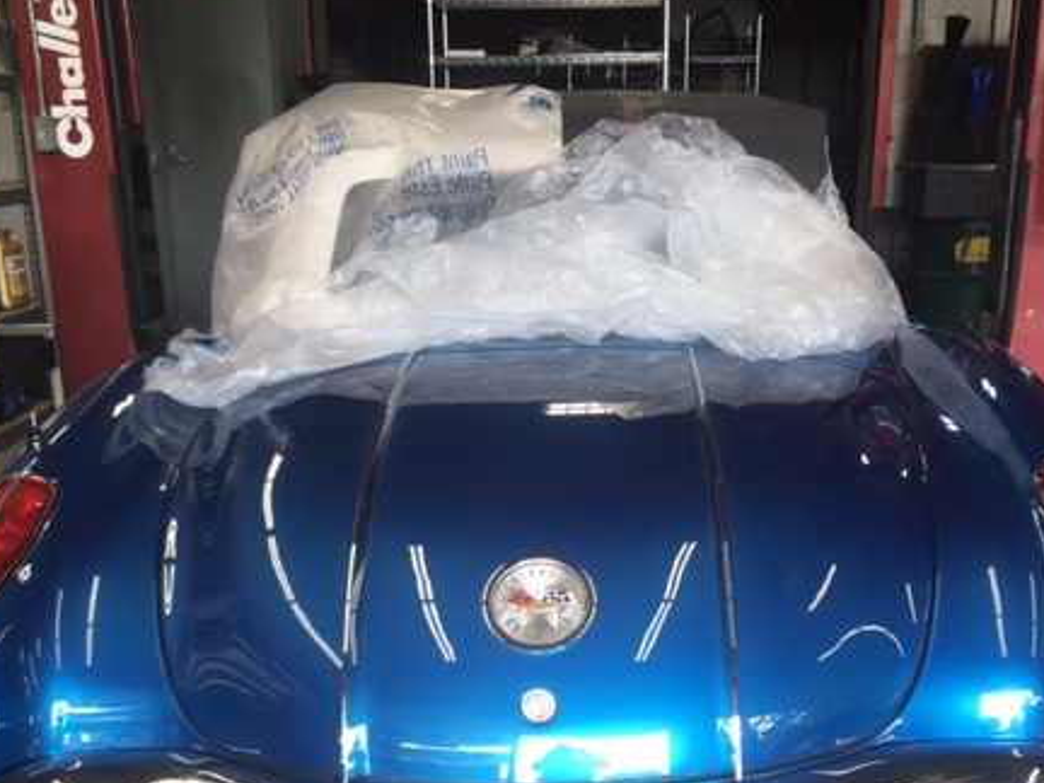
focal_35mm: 43
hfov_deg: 43.8
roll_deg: +0.6
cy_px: 561
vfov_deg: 33.1
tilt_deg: -19.3
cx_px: 546
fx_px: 1297
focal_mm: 4.15
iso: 25
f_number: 2.2
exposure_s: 1/60
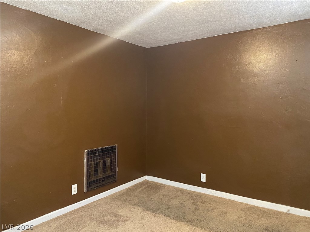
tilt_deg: -3.0
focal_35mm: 26
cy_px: 116
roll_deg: -0.3
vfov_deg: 53.1
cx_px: 155
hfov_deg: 67.3
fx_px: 233
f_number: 1.8
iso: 640
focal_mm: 4.25
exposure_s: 1/30
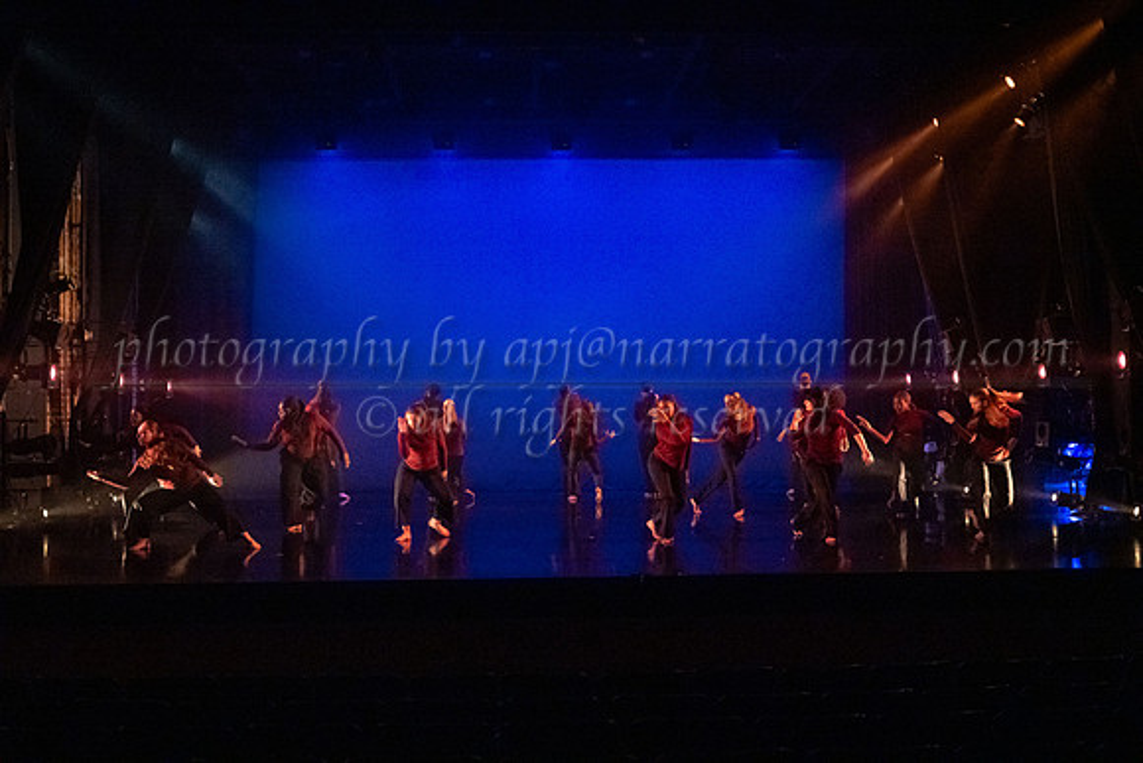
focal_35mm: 39
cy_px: 382
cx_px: 572
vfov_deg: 34.2
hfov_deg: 49.5
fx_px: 1238
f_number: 2.8
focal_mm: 39
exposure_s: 1/125
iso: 6400
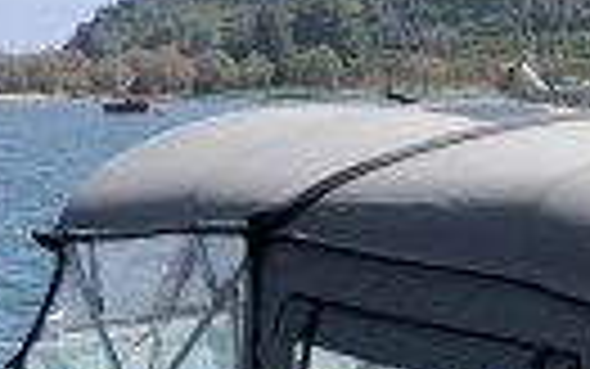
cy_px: 718
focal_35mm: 116
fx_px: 1866
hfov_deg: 17.3
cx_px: 662
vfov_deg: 10.5
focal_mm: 4.25
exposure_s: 1/1845
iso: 25
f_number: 1.8
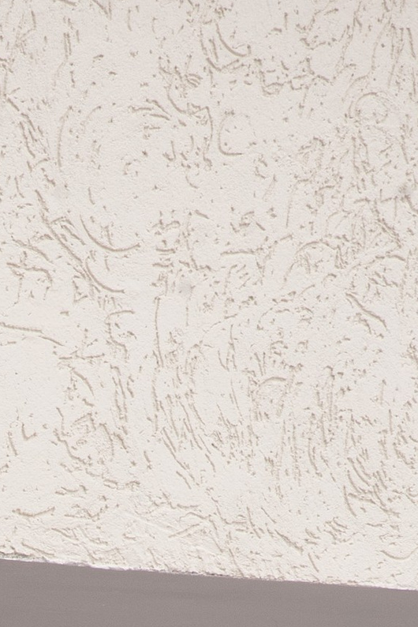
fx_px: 8404
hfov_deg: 2.8
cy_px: 1405
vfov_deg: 4.2
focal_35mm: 483
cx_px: -435
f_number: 13
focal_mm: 100
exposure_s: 1/160
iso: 320
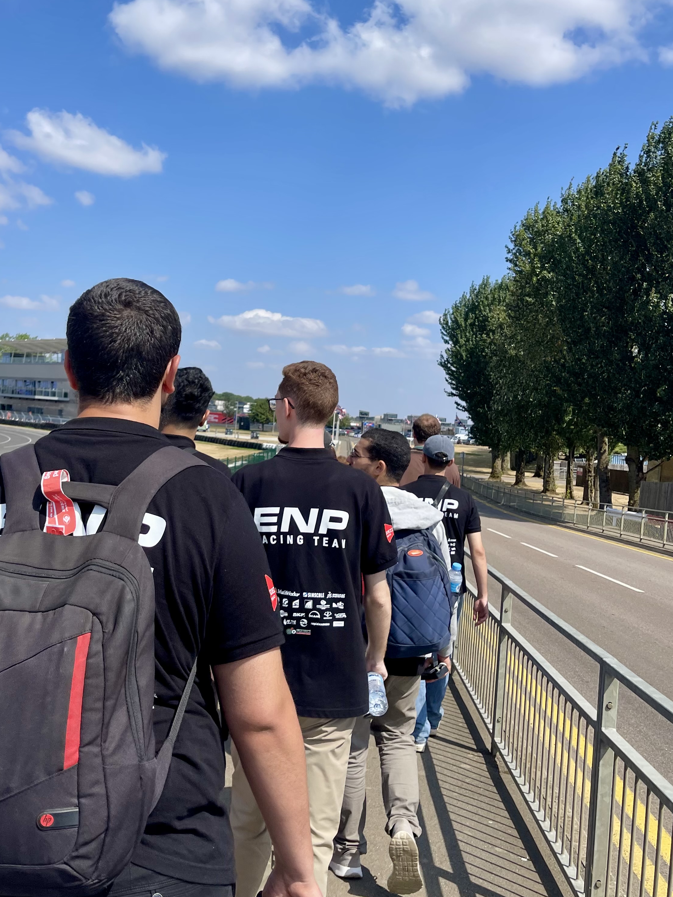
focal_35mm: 34
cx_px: 261
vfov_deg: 53.9
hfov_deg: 41.5
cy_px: 419
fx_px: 881
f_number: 1.6
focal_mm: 5.1
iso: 32
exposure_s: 1/3922
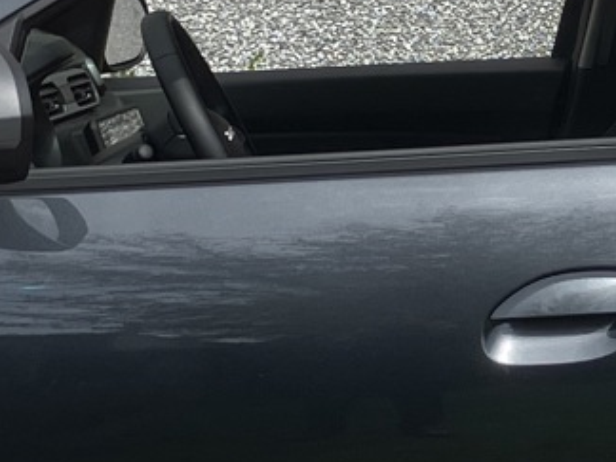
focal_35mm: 166
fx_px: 2954
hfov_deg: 11.8
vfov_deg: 8.9
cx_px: 530
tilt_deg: -5.9
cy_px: 245
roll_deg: +0.0
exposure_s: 1/1621
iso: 32
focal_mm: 3.99
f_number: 1.8
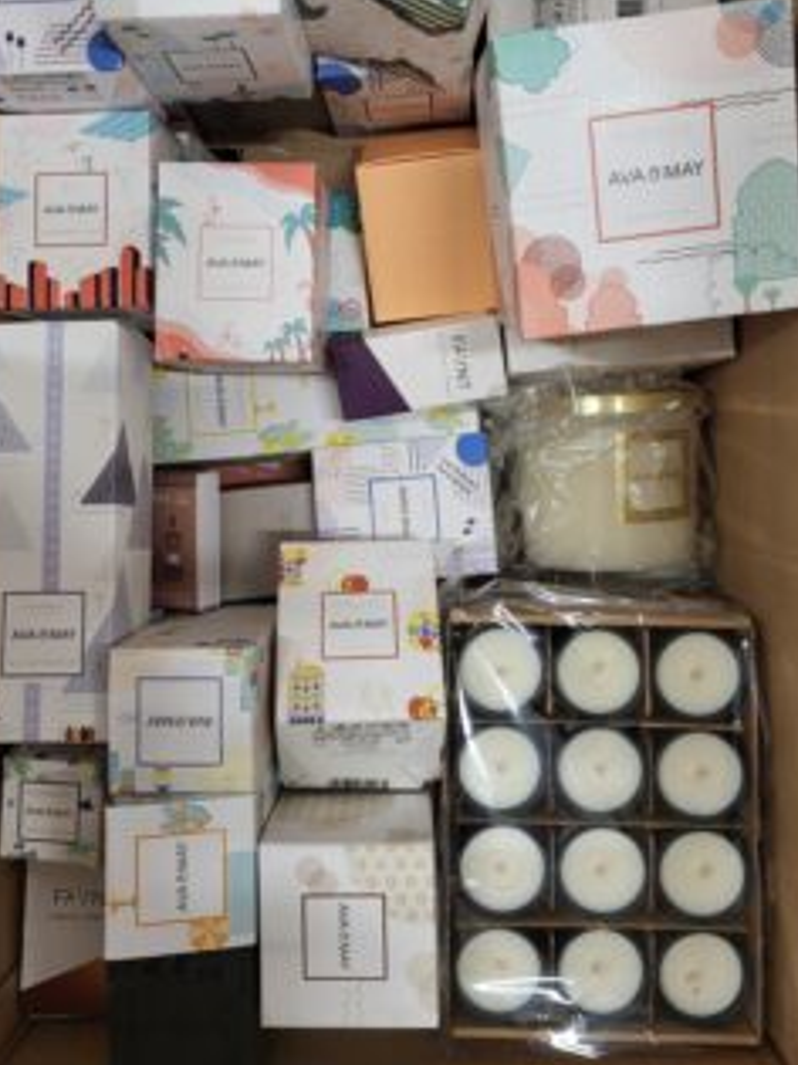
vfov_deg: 55.1
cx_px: 358
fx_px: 1015
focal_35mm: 33
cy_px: 446
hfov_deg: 42.9
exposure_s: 1/50
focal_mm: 5.4
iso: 200
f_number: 1.8
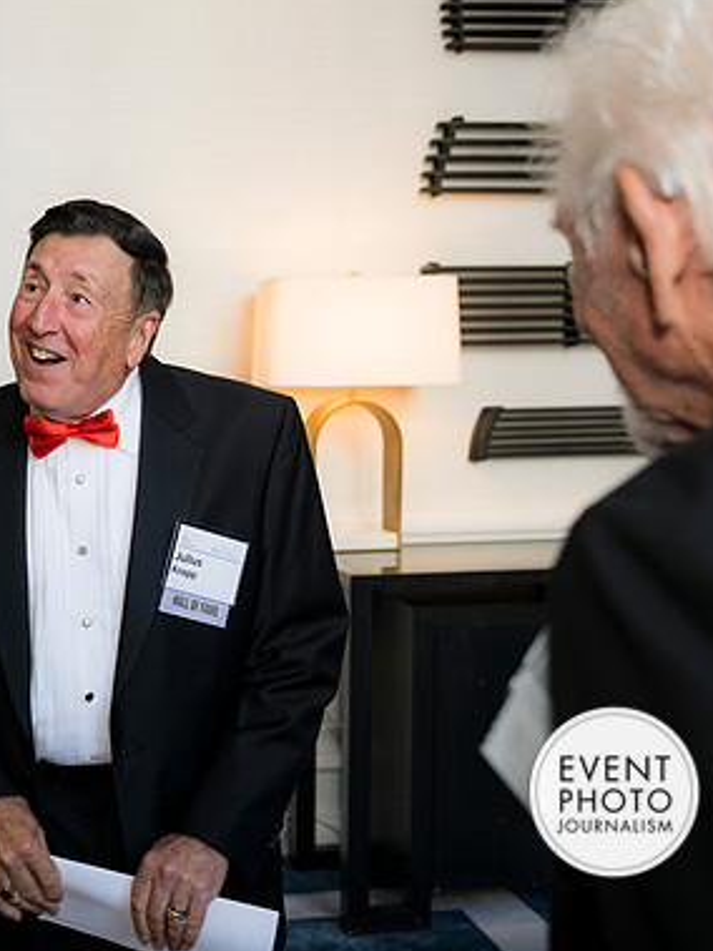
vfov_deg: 37.7
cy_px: 473
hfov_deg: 27.5
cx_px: 55
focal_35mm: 51
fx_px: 1394
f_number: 4
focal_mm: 34.5
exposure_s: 1/125
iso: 800
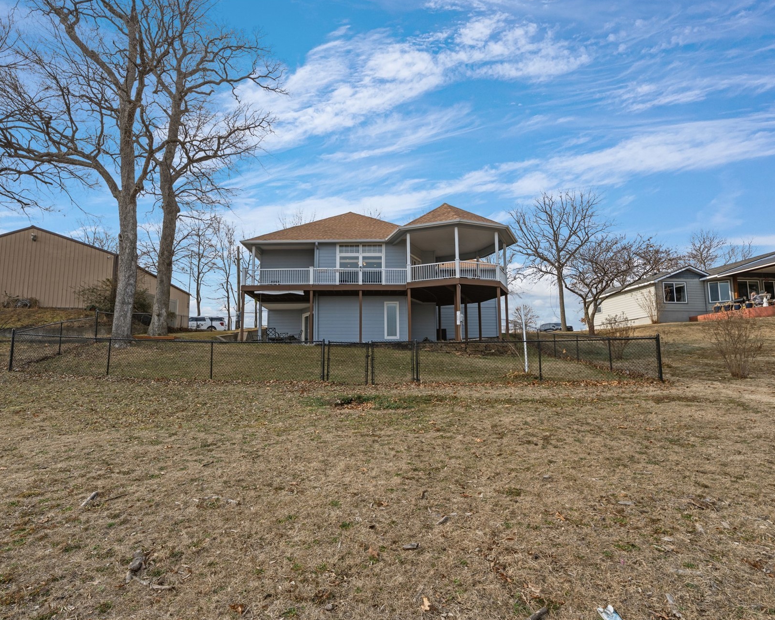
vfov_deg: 70.8
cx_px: 364
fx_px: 436
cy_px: 323
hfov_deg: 83.2
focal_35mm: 19
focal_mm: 16
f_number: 8
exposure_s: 1/4000
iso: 160
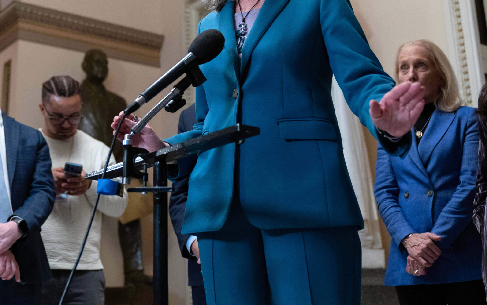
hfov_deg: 40.3
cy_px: 88
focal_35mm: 50
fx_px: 664
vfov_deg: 25.6
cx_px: 234
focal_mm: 34
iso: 3200
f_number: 2.8
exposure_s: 1/320
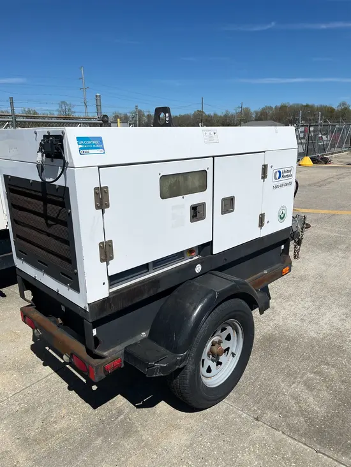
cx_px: 176
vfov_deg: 67.3
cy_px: 234
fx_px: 351
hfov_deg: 53.1
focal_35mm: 26
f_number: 1.6
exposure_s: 1/9901
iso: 50
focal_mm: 5.1
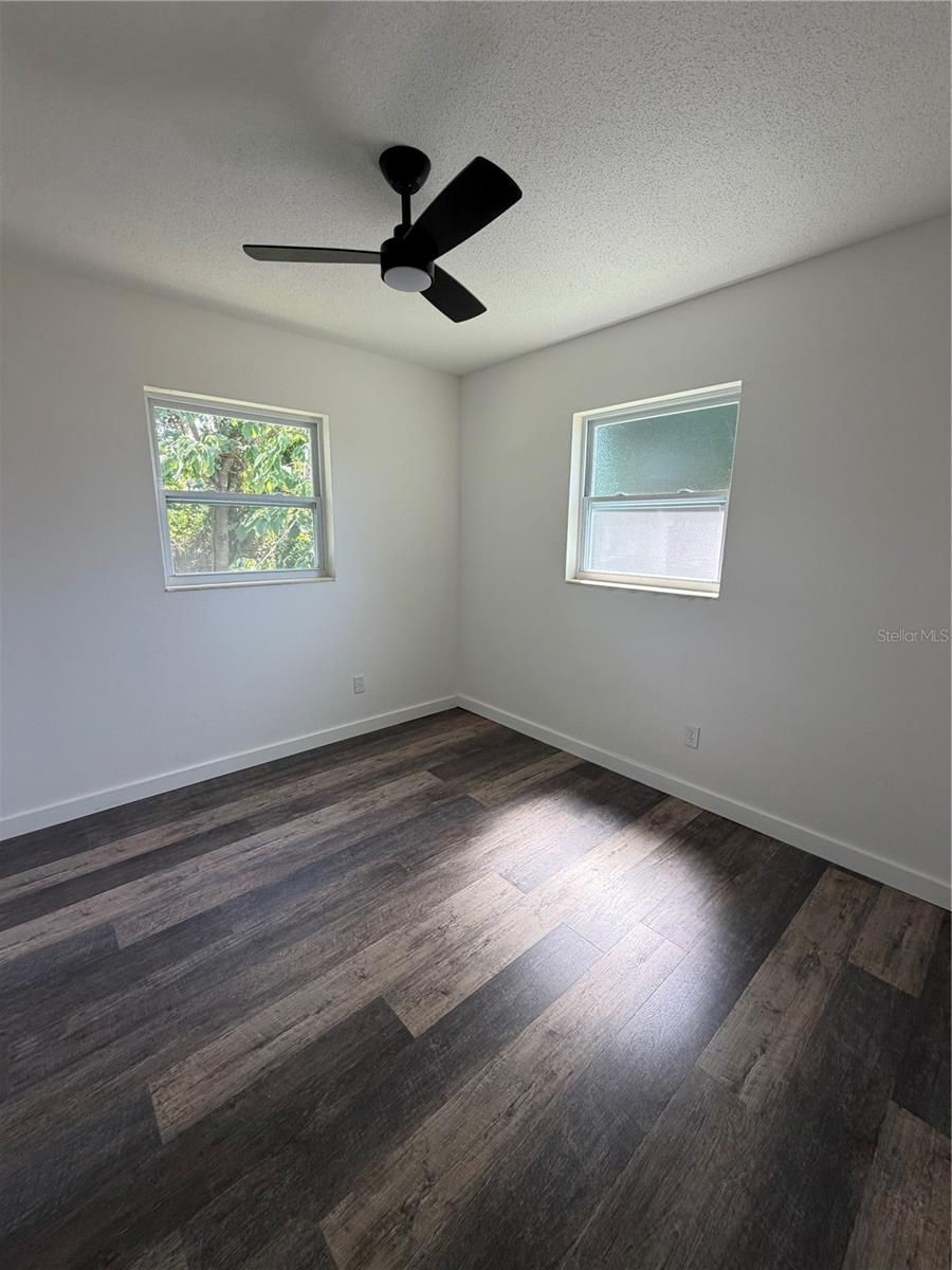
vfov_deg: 102.1
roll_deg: +0.4
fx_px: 513
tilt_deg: -10.8
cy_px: 635
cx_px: 476
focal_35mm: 14
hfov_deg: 85.7
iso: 125
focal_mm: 2.22
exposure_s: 1/121
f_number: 2.2
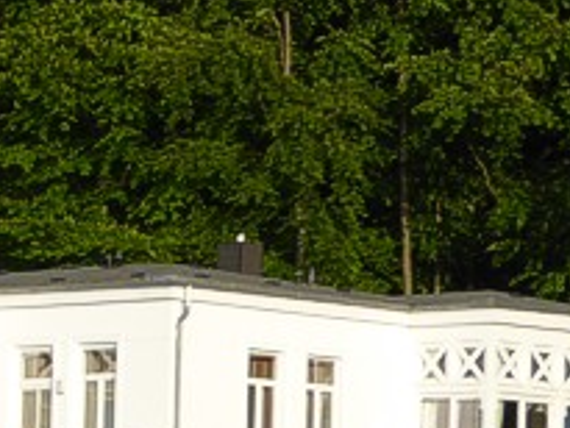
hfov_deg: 3.6
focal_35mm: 550
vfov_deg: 2.7
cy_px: 627
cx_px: -250
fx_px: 9062
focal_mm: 24.2
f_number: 5.3
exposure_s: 1/200
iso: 100
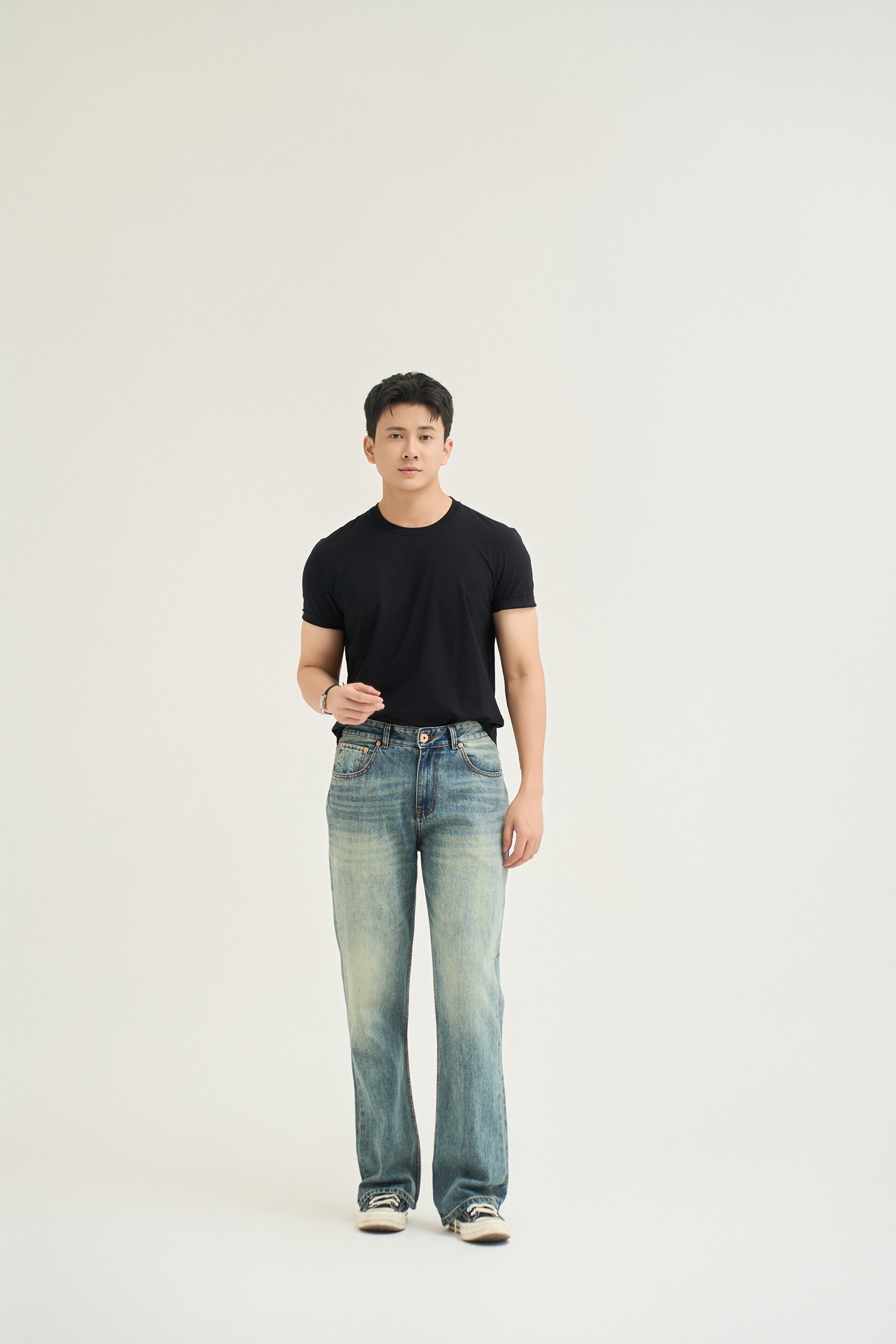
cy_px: 672
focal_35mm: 75
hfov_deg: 18.2
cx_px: 448
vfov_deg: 27.0
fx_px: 2800
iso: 250
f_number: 4.5
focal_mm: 75
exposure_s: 1/125
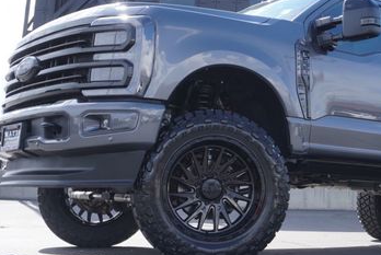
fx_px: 614
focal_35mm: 58
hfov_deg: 34.0
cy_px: 81
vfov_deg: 23.4
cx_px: 273
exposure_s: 1/160
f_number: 6.3
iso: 100
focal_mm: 21
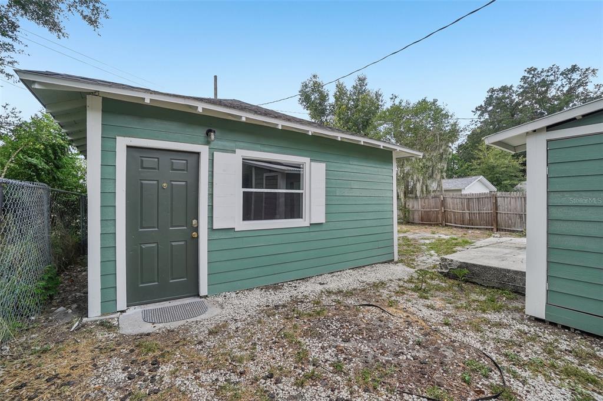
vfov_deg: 77.3
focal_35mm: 15
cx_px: 302
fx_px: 251
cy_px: 200
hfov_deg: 100.4
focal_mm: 10
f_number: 8
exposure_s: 1/90
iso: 100
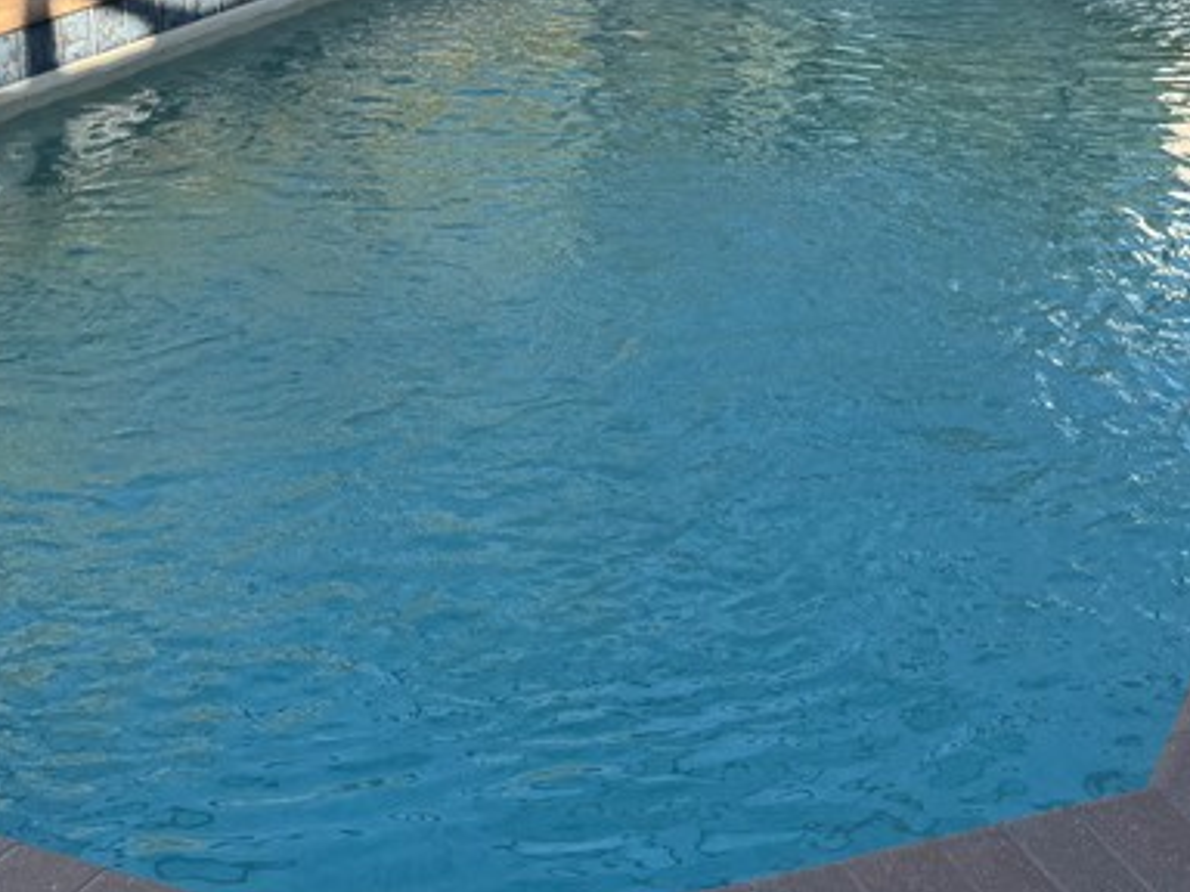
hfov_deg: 30.2
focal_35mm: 64
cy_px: 28
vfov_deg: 22.2
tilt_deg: -13.6
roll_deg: +0.6
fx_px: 2200
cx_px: 651
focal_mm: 6.76
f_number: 1.78
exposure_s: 1/900
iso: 80
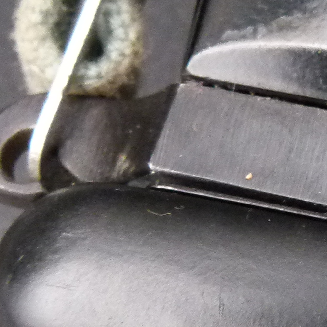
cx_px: 398
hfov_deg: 13.8
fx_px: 1315
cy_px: 185
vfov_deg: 14.2
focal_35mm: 123
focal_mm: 5.7
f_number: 3
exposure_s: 1/60
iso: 400
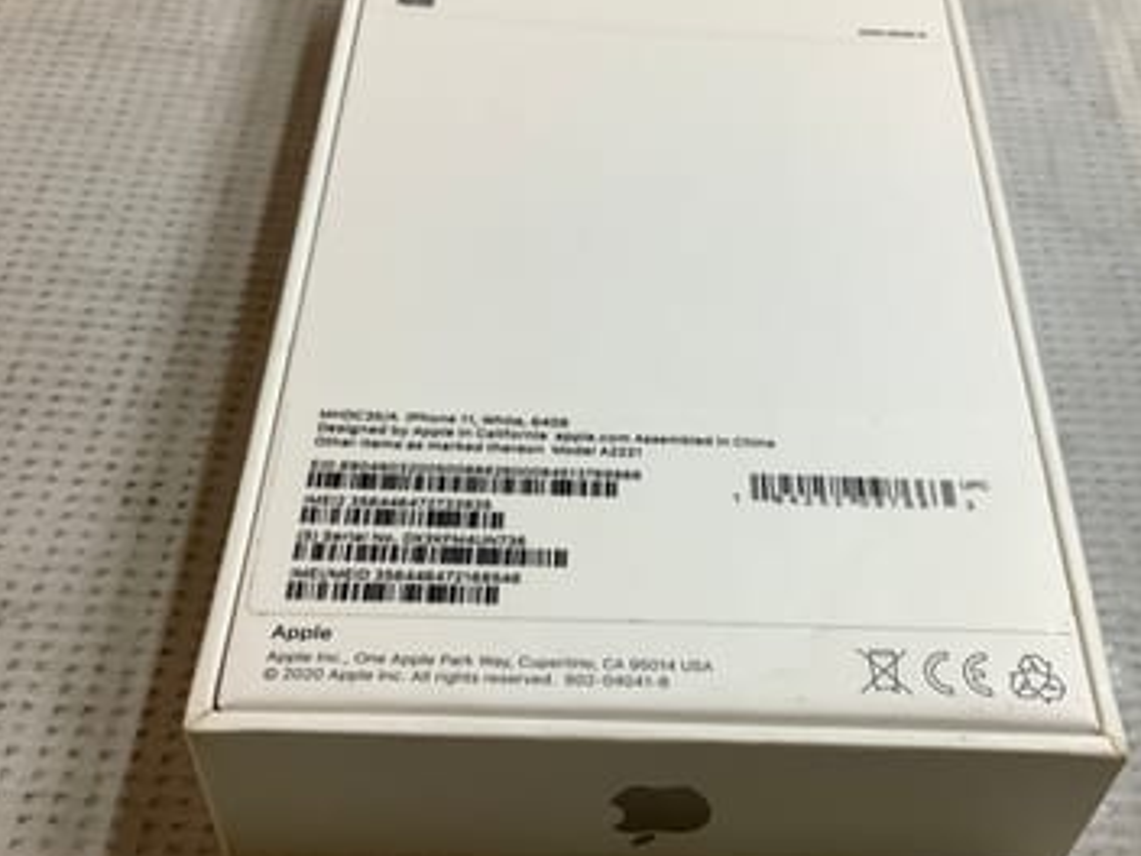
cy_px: 420
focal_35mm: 44
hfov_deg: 42.7
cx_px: 687
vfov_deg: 32.9
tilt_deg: -50.1
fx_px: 1450
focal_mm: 3.3
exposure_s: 1/50
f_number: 2.4
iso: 80
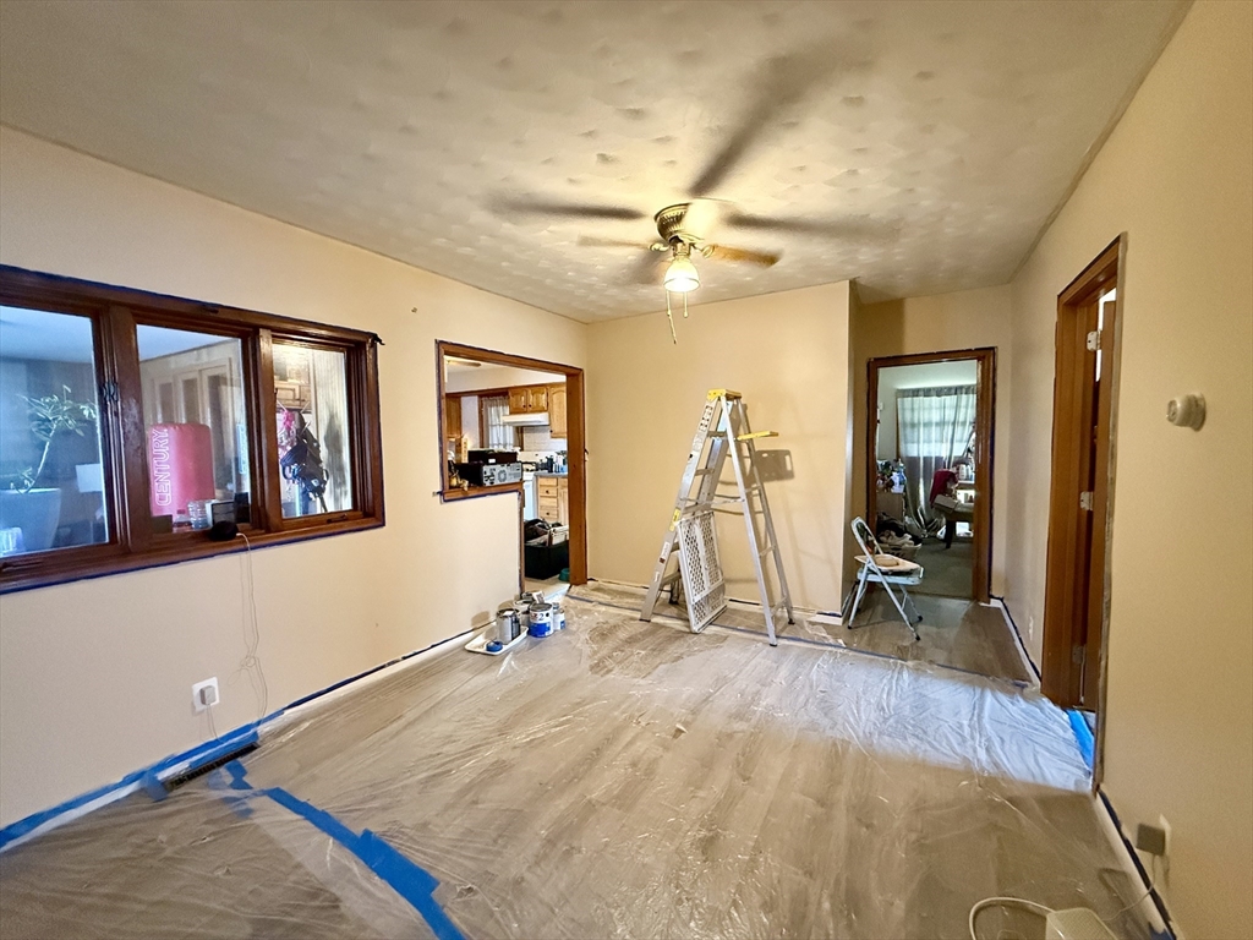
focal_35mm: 14
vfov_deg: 85.7
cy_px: 470
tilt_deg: -3.0
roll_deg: +1.0
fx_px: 507
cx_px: 626
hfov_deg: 102.1
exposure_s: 1/60
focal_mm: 2.22
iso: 1250
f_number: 2.2
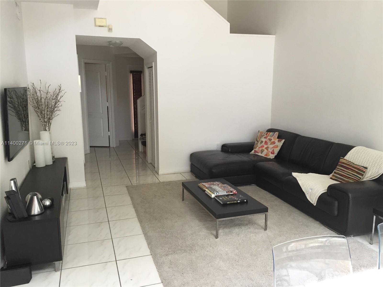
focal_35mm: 29
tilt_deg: -10.3
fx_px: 321
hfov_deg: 61.7
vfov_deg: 48.2
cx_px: 192
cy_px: 144
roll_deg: -0.1
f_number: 2.2
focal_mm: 4.15
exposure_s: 1/30
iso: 100
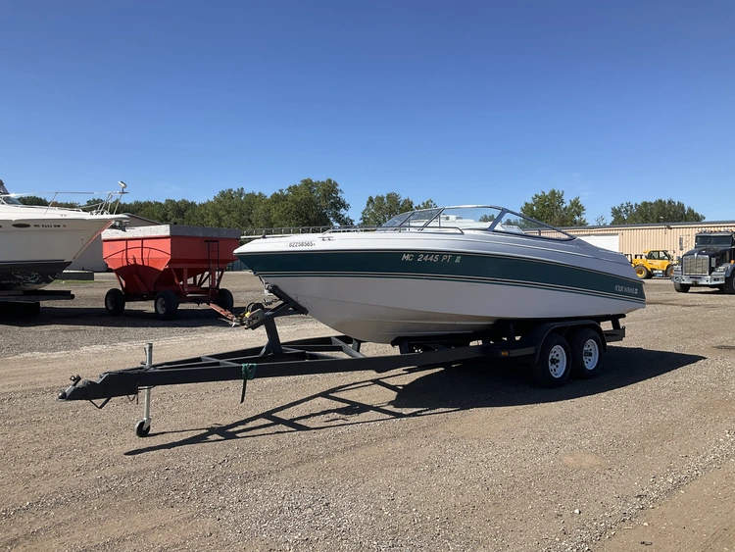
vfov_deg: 48.3
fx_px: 616
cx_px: 368
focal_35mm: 29
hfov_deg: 61.6
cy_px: 276
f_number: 1.8
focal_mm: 3
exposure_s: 1/1786
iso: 25
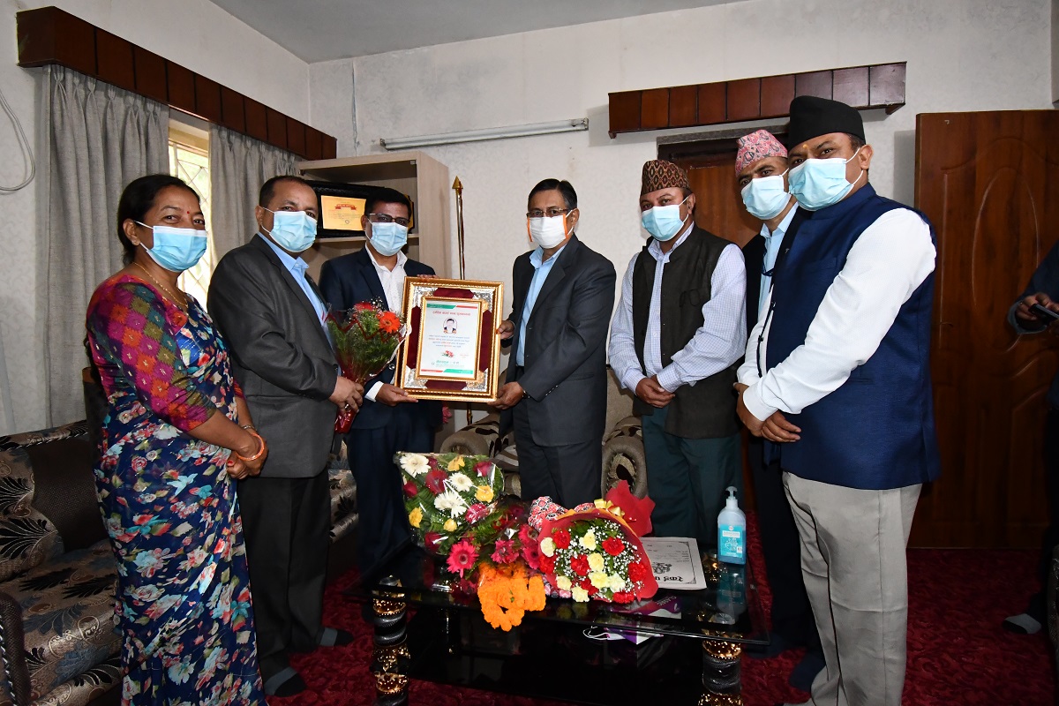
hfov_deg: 86.9
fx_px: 559
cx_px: 530
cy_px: 353
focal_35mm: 19
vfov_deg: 64.6
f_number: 4.8
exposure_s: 1/60
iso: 4500
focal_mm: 13
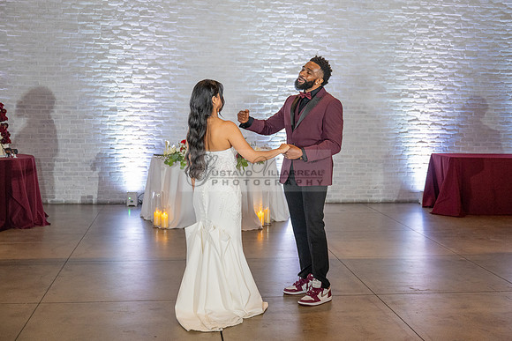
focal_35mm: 45
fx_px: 644
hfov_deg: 43.3
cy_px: 161
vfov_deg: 29.7
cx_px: 272
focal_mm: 42
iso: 2000
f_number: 2.8
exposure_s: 1/200
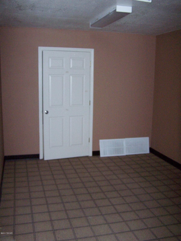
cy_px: 120
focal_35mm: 38
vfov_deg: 49.0
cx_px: 90
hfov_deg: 37.7
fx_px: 265
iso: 140
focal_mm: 6.3
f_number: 2.8
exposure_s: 1/60
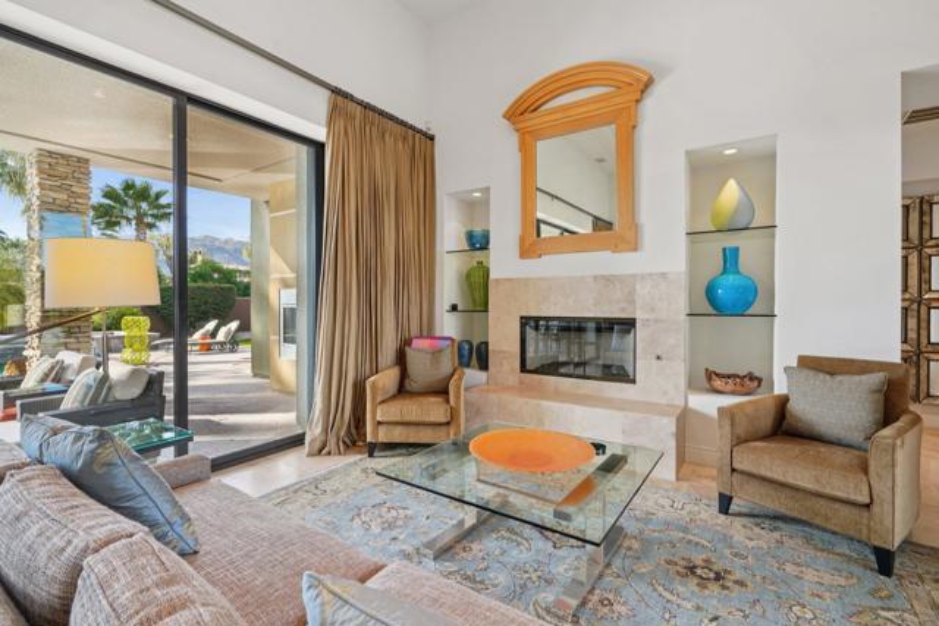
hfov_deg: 96.7
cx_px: 470
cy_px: 313
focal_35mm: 16
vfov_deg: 73.8
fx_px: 417
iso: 400
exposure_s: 1/30
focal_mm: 16
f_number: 8
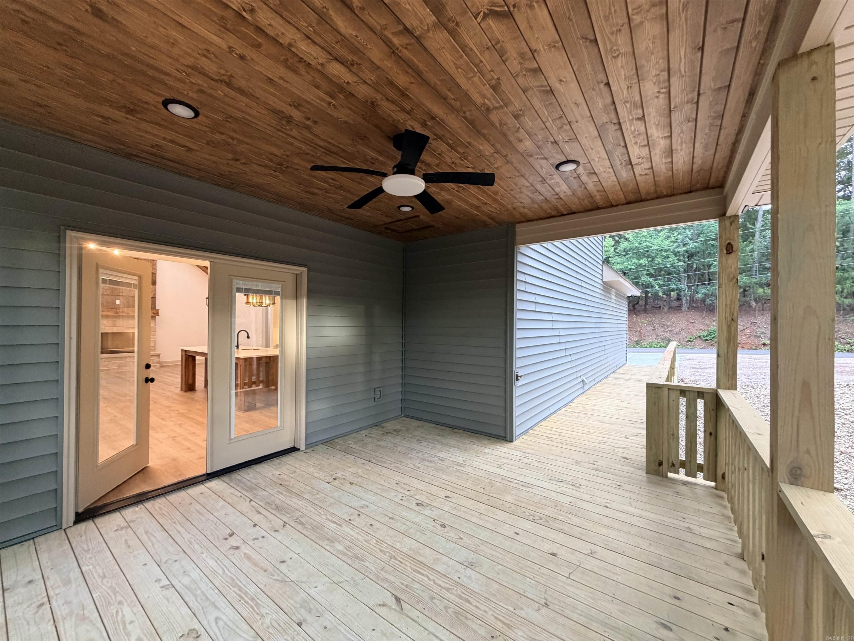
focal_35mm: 14
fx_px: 345
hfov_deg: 102.1
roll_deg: -0.5
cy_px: 320
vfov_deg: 85.7
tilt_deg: +0.3
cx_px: 427
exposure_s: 1/120
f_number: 2.2
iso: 320
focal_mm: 2.22
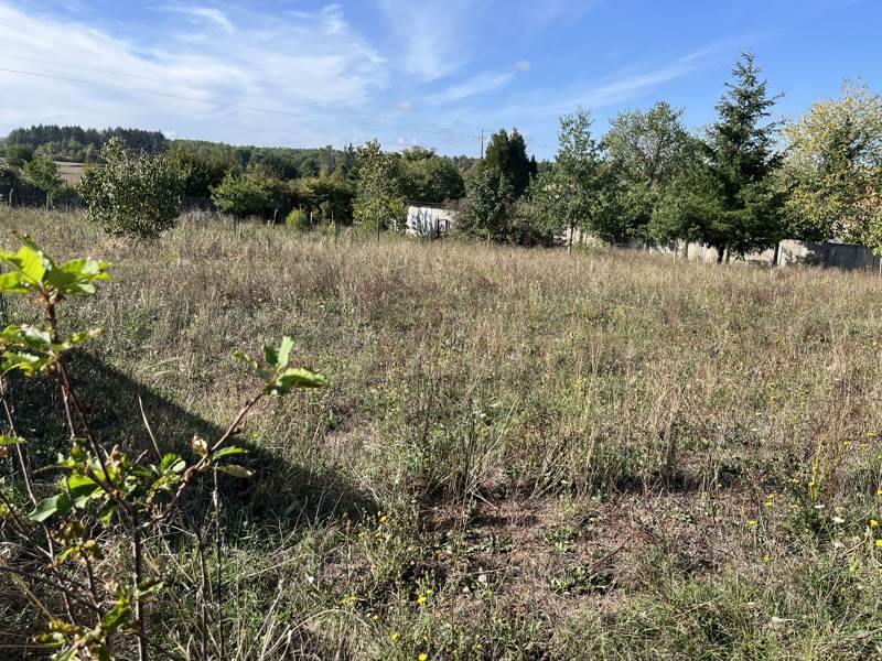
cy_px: 330
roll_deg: -2.2
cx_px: 441
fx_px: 662
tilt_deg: -13.3
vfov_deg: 53.1
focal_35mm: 26
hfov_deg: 67.3
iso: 50
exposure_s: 1/1862
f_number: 1.6
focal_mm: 5.1
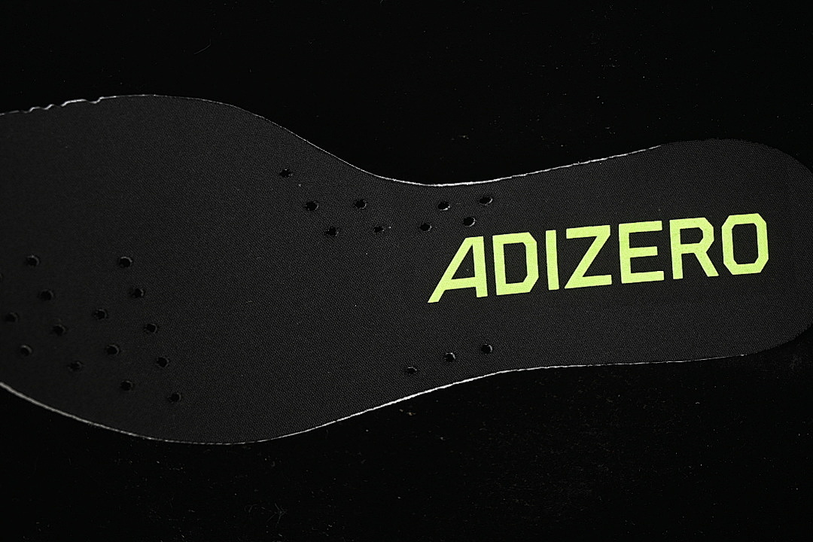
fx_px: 1694
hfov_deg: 27.0
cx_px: 406
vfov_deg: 18.2
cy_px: 271
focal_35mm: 75
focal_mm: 50
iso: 160
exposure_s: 1/60
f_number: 6.3
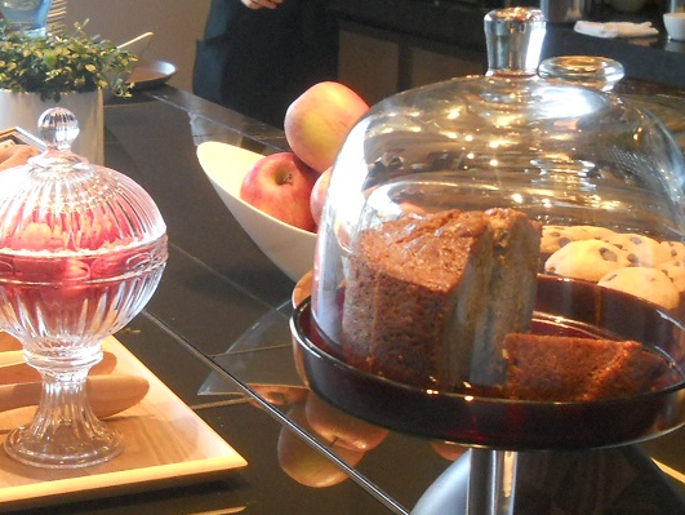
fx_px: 1564
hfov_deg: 24.5
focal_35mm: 79
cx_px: 201
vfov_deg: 18.7
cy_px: 311
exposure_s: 1/100
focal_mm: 6.72
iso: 400
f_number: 3.1
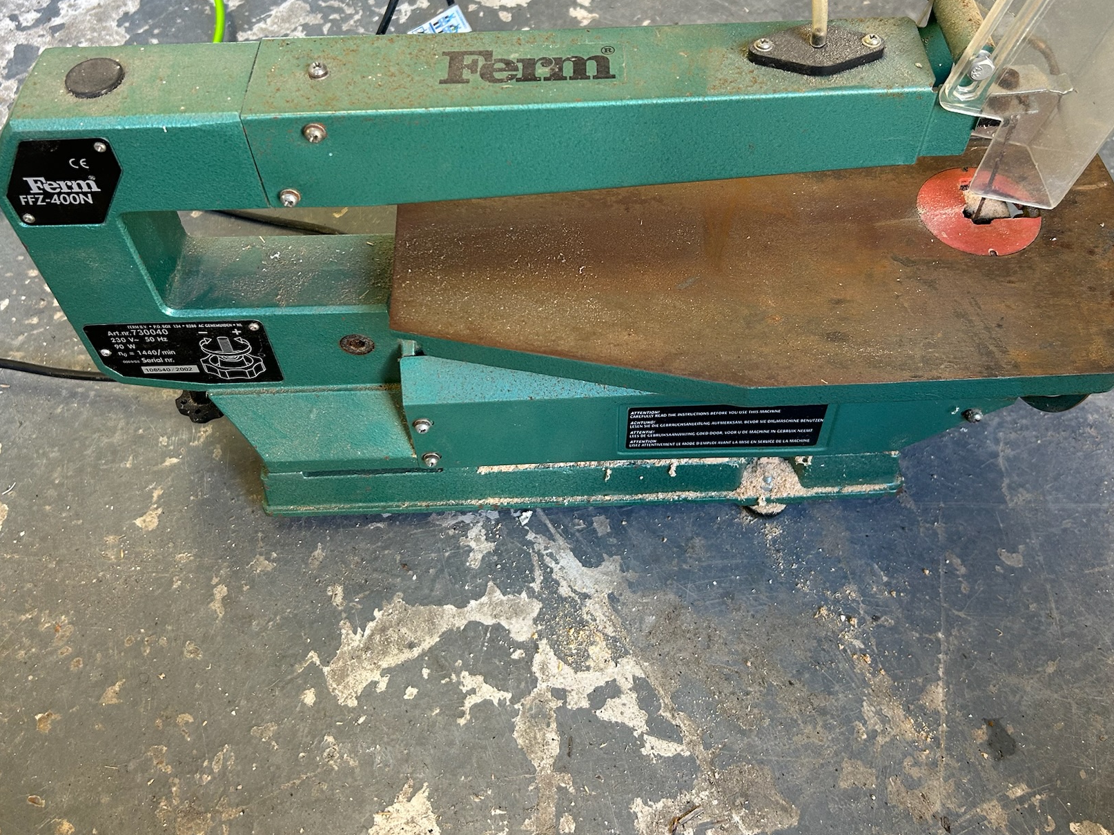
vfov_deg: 42.6
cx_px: 551
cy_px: 317
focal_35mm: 33
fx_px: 1062
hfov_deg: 55.4
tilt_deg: -51.5
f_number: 1.5
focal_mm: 5.7
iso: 125
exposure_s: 1/100
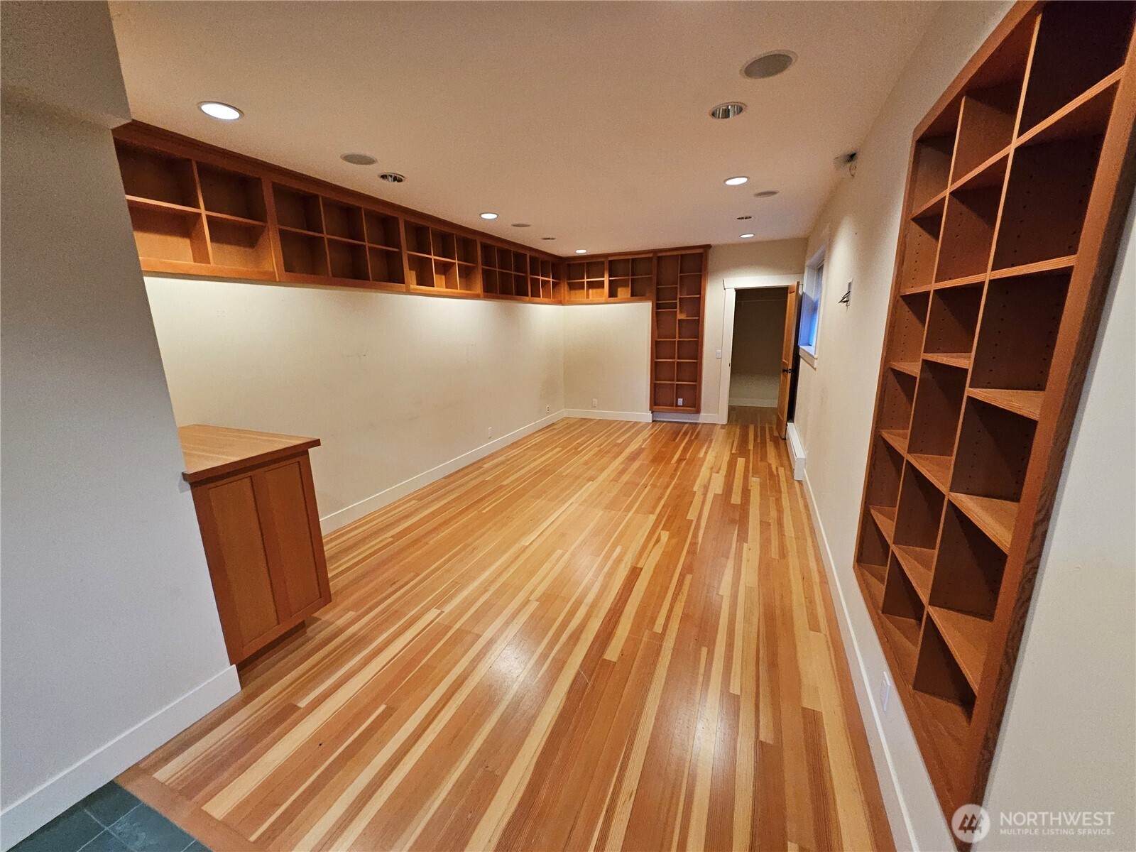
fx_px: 427
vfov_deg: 89.9
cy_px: 426
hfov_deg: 106.2
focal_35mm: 13
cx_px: 568
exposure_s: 1/60
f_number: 2.2
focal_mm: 1.74
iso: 400
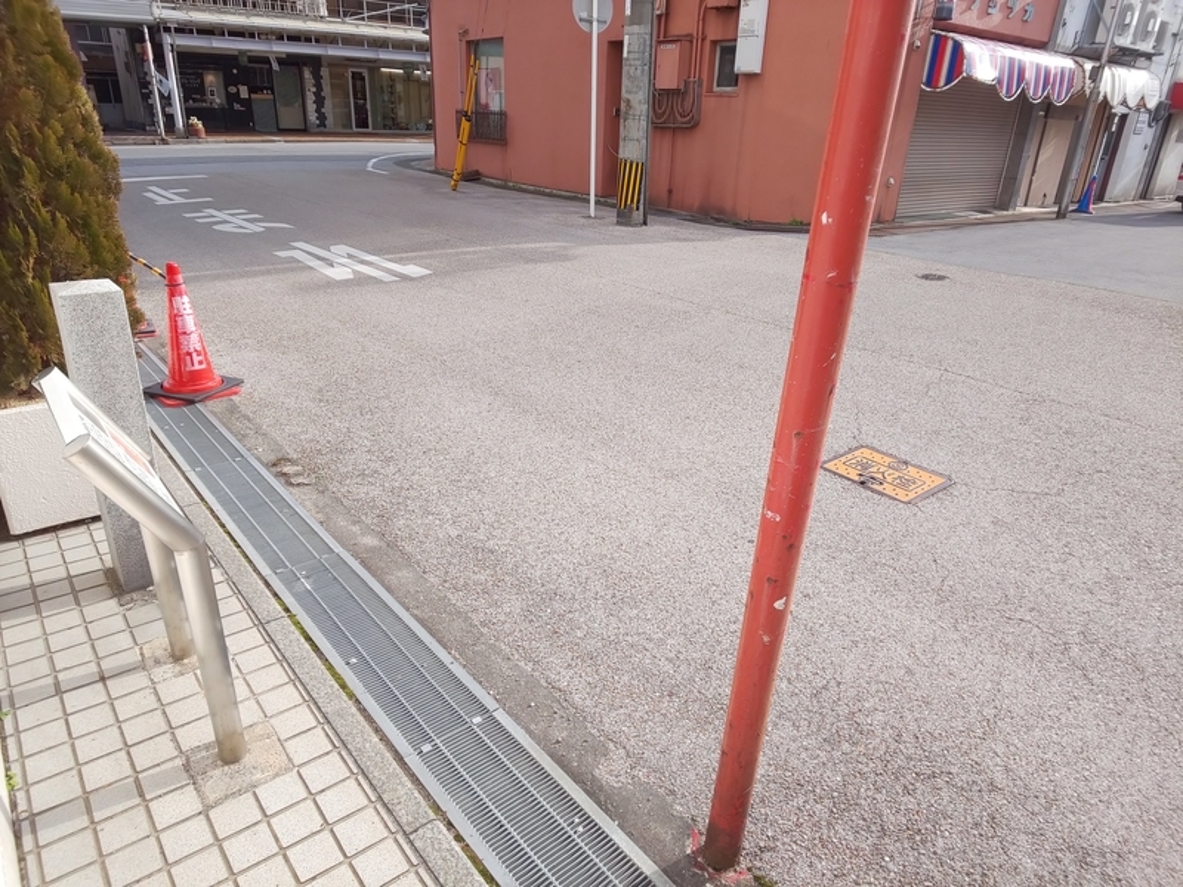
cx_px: 592
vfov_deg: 66.0
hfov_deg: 81.7
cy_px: 444
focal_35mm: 20
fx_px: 683
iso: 28
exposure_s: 1/309
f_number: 1.94
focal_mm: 3.45
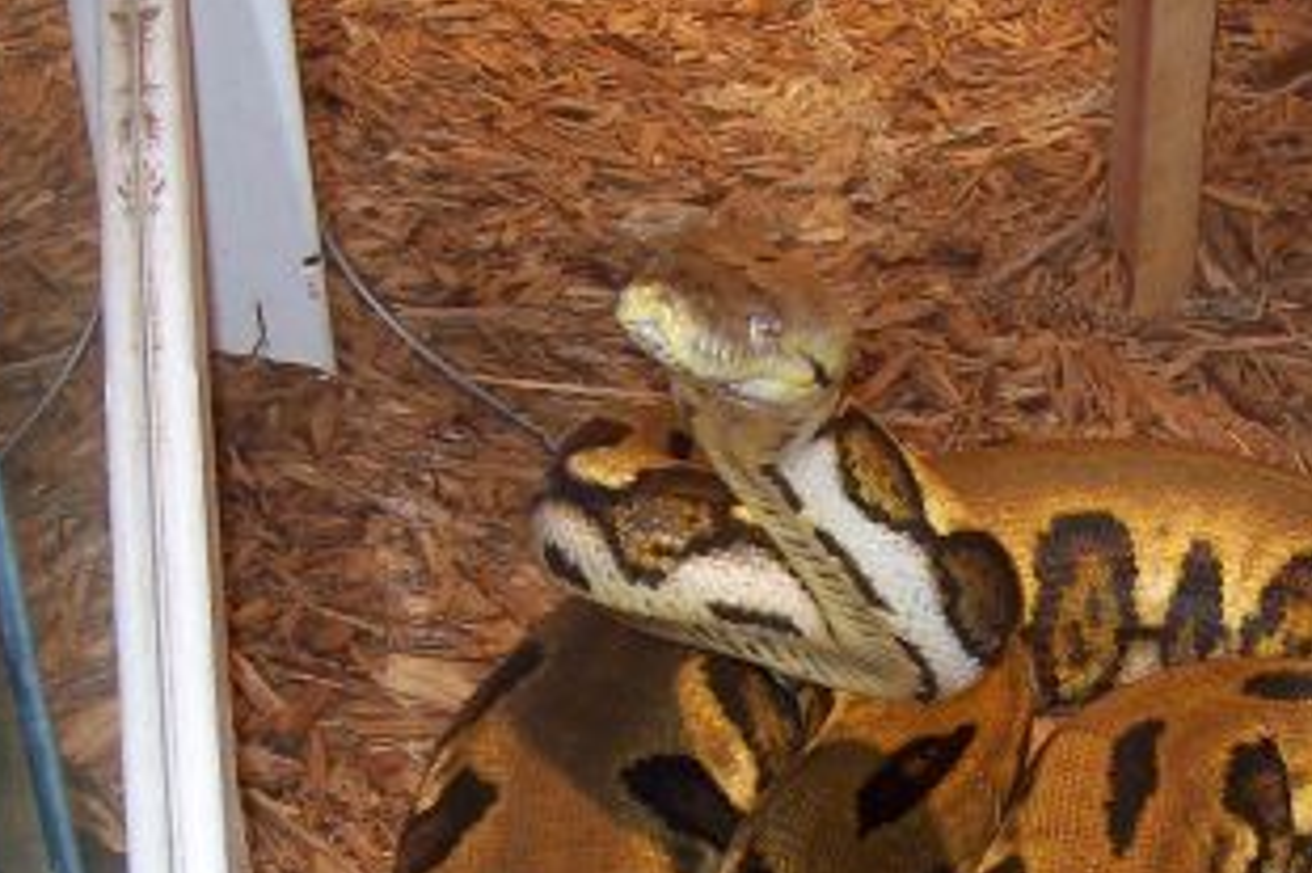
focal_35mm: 92
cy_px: 647
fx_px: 3351
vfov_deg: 14.8
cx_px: 1008
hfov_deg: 21.9
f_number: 2.7
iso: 80
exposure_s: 1/64
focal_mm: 6
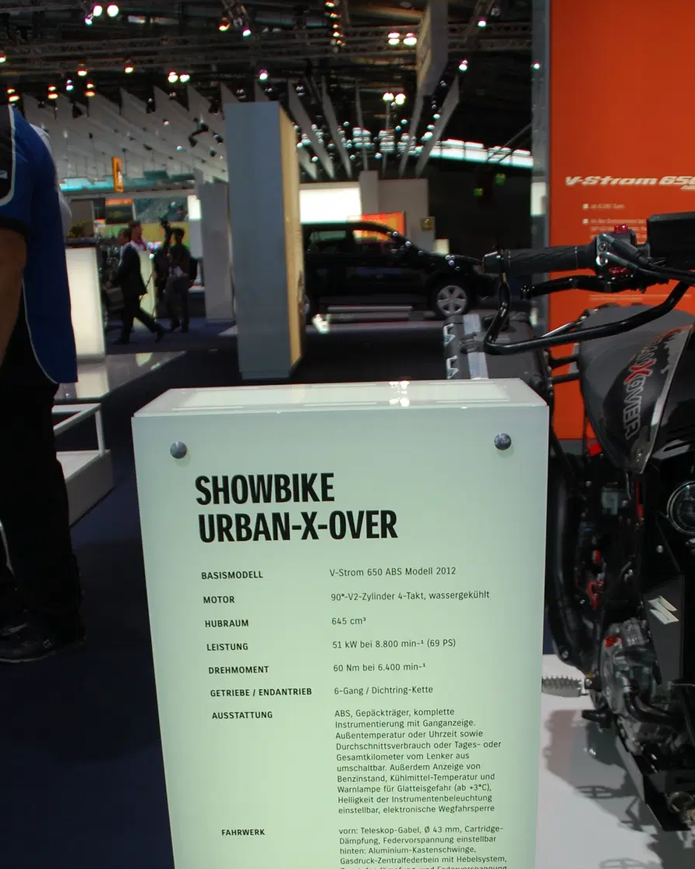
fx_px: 1054
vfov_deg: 43.4
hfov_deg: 36.5
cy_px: 646
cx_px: 342
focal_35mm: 41
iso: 200
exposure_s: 1/125
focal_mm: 18
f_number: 5.6
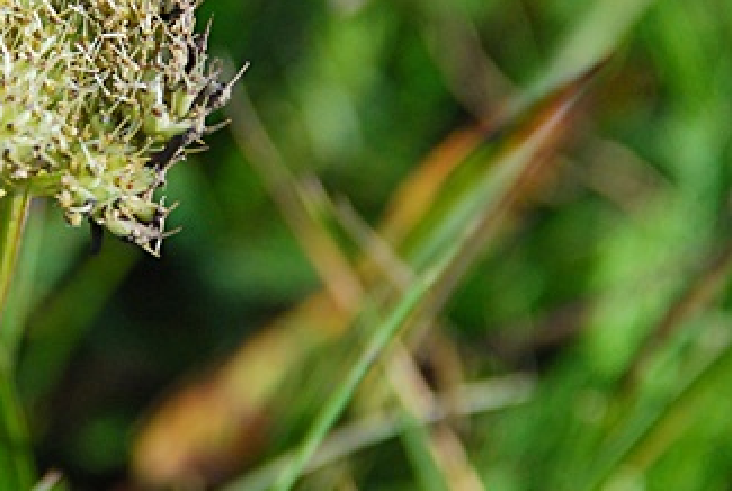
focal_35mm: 498
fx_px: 10149
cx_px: 70
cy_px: 86
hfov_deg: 4.1
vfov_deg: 2.8
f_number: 5.6
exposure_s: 1/1000
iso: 400
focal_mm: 135
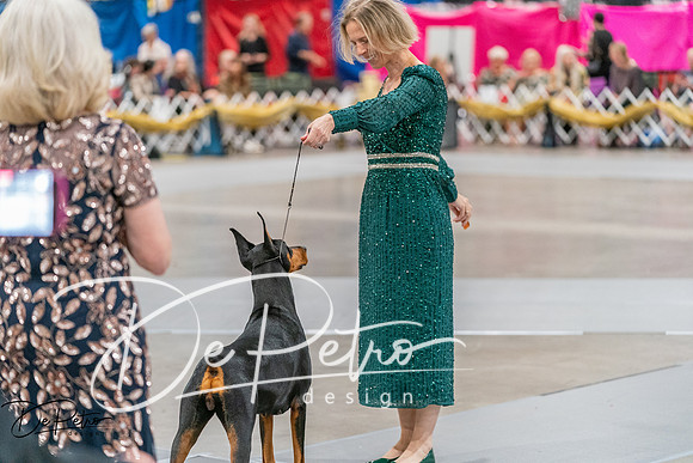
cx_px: 346
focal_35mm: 116
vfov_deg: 11.8
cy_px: 232
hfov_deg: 17.6
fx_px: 2233
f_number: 2.8
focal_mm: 116
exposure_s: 1/250
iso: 6400
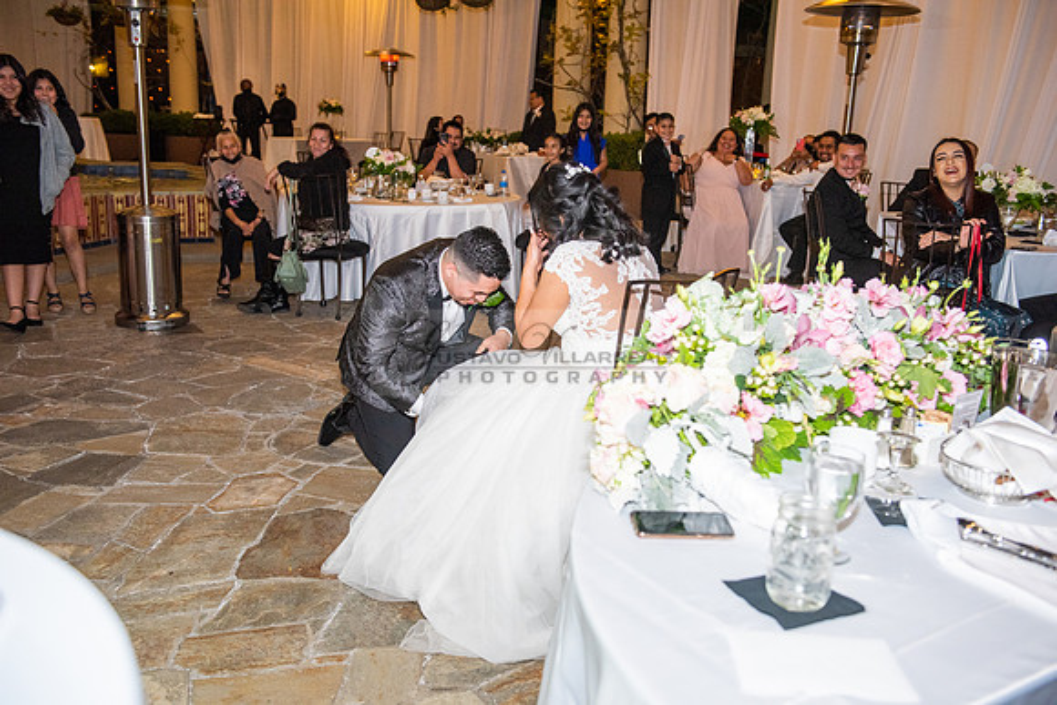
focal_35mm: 34
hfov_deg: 55.8
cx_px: 528
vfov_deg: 38.9
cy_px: 352
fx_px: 998
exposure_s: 1/160
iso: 1600
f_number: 4
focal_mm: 34
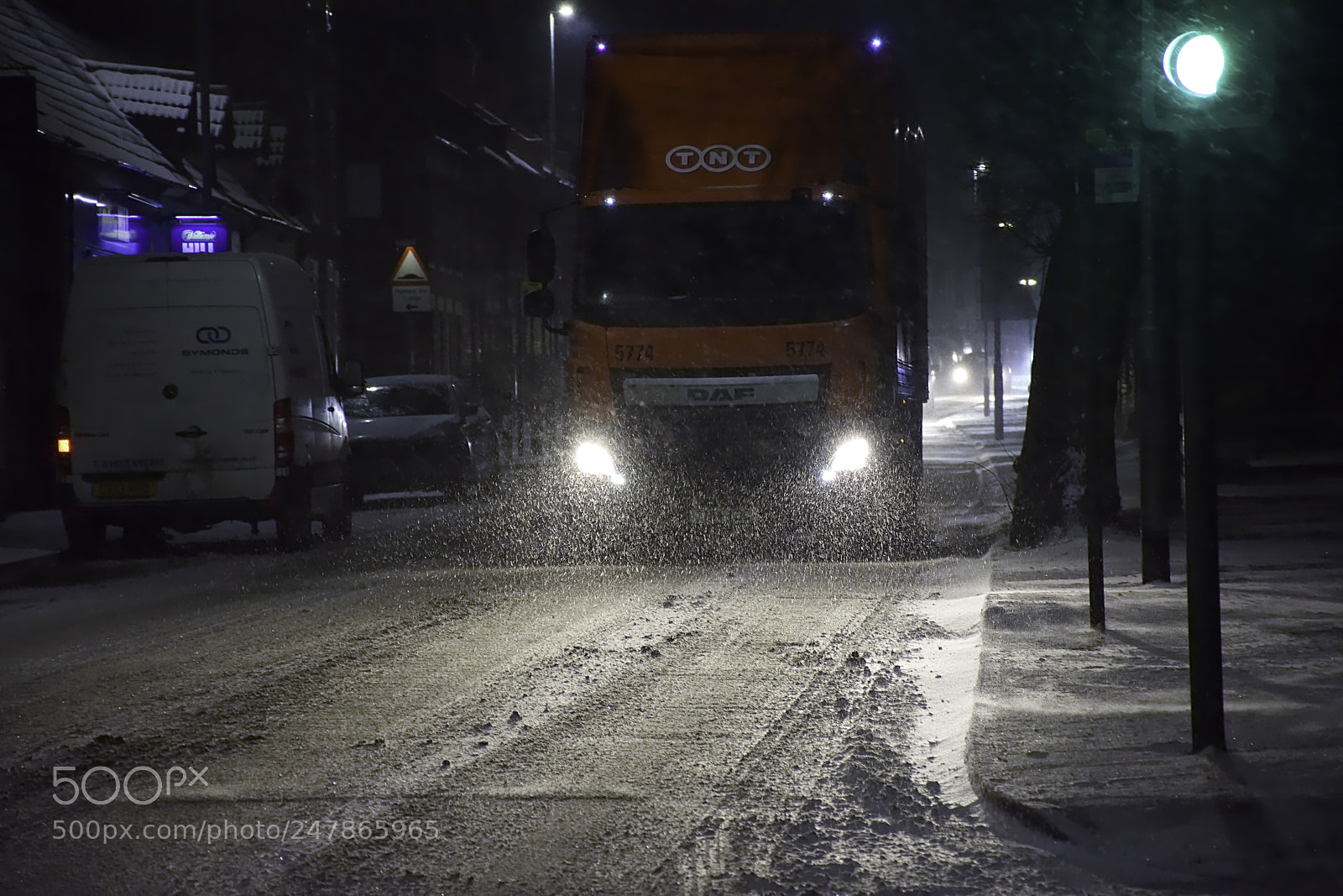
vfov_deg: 9.2
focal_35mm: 150
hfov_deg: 13.7
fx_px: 5596
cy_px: 448
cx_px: 672
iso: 800
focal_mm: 100
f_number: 5.6
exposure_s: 1/100
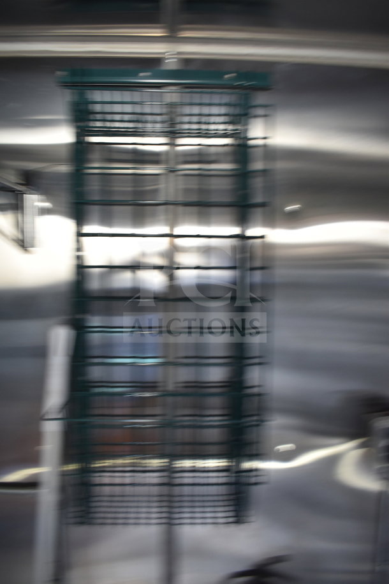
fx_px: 438
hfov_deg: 47.9
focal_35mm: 27
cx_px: 194
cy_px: 292
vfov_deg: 67.4
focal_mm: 18
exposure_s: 1/30
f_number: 3.5
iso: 720
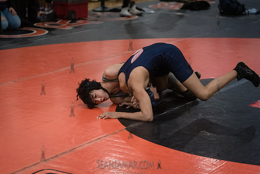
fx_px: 730
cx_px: 130
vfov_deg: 13.6
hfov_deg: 20.2
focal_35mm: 101
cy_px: 87
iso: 8000
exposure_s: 1/640
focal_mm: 100
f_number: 3.5
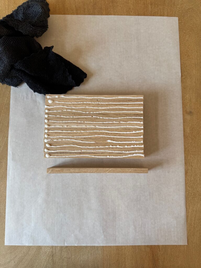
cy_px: 134
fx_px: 186
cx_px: 100
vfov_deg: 71.6
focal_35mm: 24
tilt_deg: -84.7
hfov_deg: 56.8
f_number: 1.78
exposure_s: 1/121
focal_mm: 6.76
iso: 100
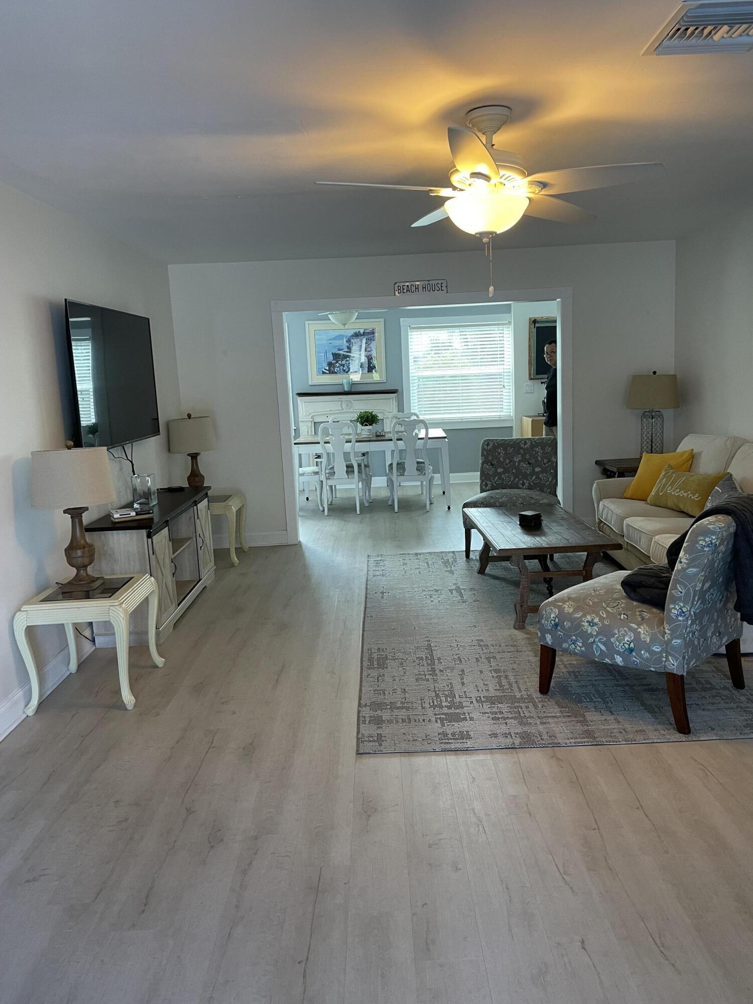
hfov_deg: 53.1
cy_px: 502
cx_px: 376
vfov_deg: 67.3
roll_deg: +3.4
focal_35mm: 26
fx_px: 754
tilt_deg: -8.0
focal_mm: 4.2
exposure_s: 1/60
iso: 125
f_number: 1.6
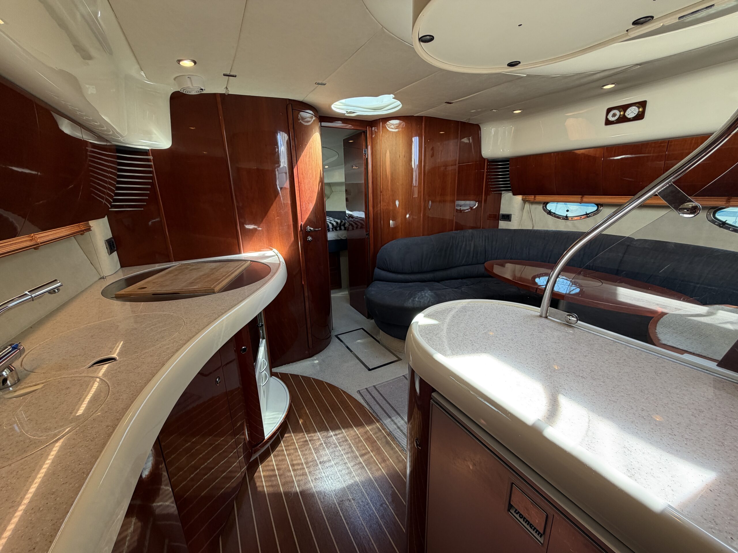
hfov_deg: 102.1
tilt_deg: -15.2
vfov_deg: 85.7
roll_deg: +0.7
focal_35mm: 14
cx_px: 369
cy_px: 276
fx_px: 298
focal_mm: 2.22
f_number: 2.2
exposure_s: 1/121
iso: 100
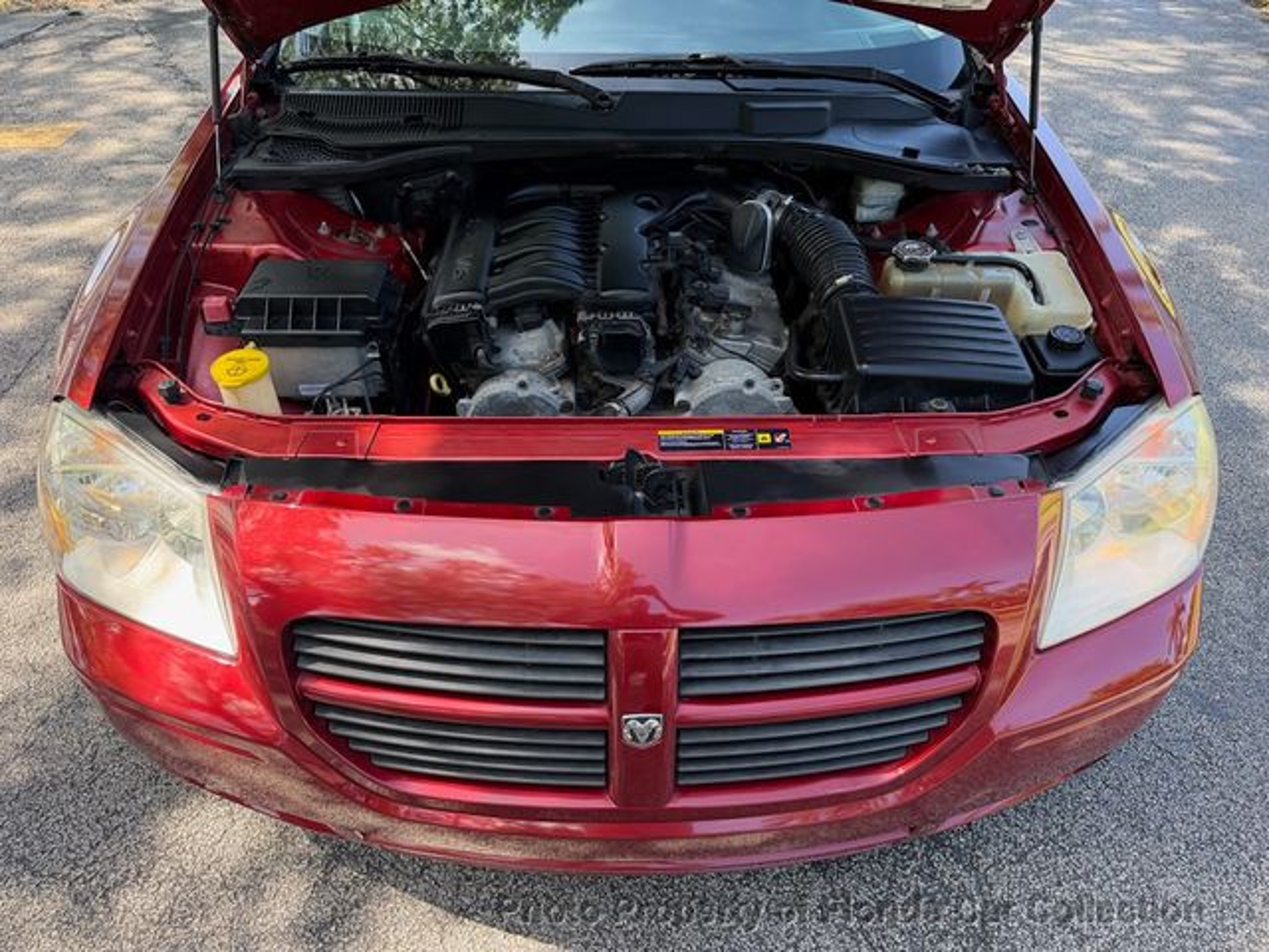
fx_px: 880
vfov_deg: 56.8
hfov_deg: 71.6
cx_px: 634
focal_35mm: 24
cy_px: 476
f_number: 1.78
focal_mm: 6.76
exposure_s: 1/430
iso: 100
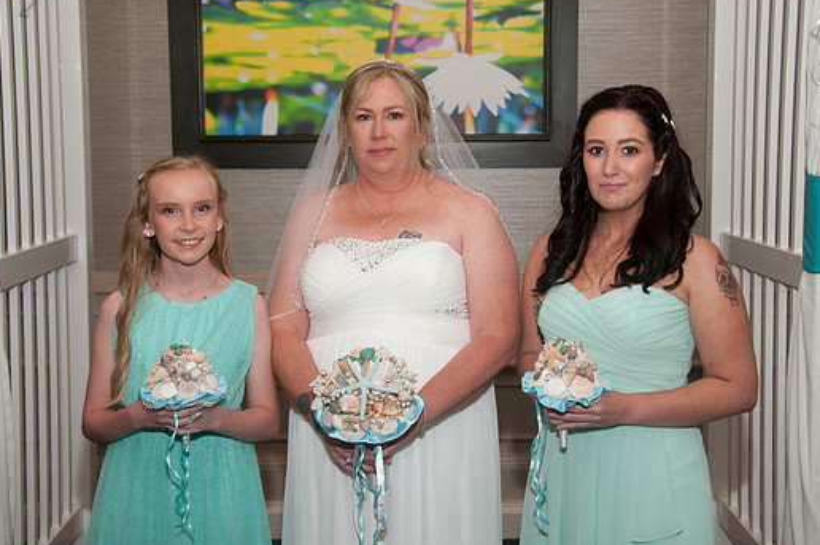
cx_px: 400
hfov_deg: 34.0
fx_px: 1343
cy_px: 261
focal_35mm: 59
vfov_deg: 22.9
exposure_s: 1/60
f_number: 5.6
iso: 400
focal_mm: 35
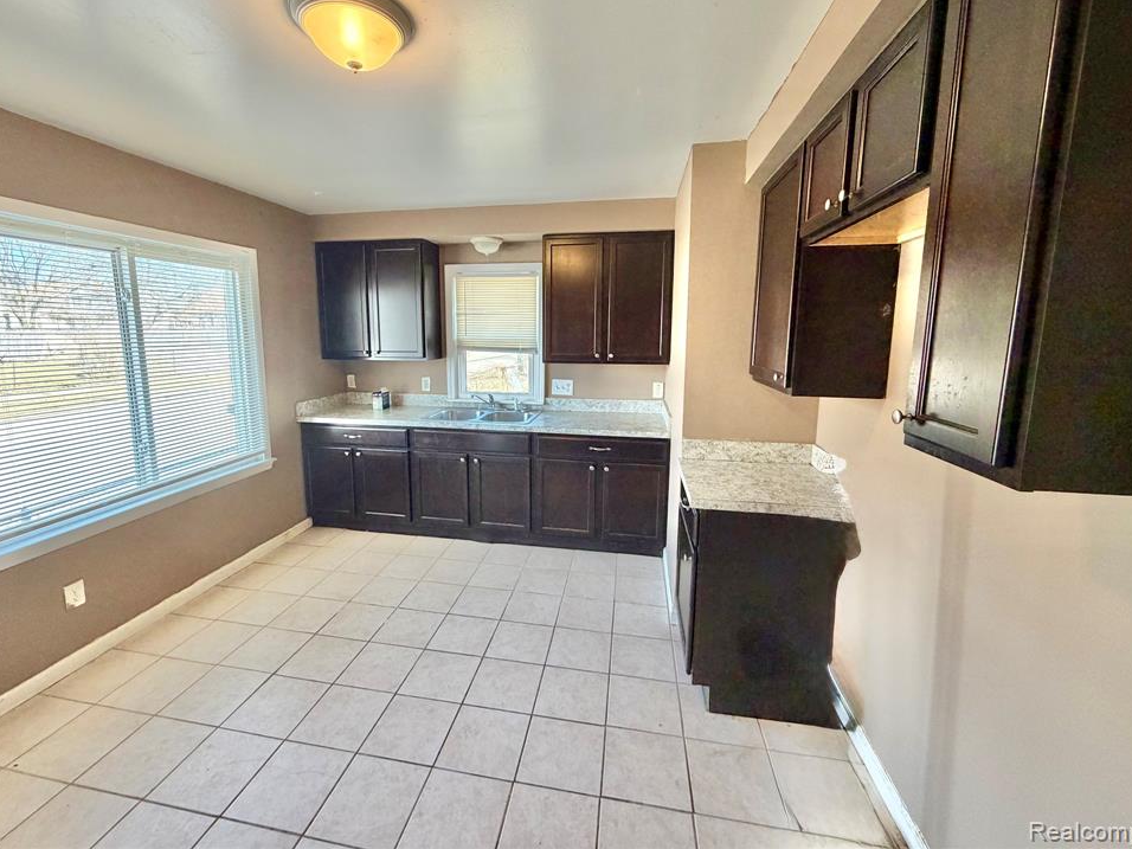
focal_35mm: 15
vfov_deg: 81.6
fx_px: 491
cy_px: 395
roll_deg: +0.1
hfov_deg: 98.1
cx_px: 542
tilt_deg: -8.2
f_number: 2.2
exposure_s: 1/120
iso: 250
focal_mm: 2.22
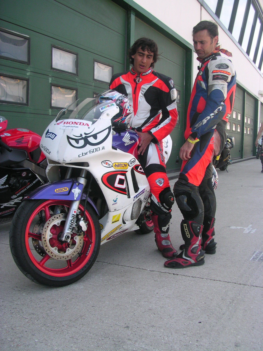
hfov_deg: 38.7
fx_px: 375
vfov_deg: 50.1
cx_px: 132
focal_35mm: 37
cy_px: 176
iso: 100
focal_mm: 5.6
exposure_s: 1/237
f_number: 2.7
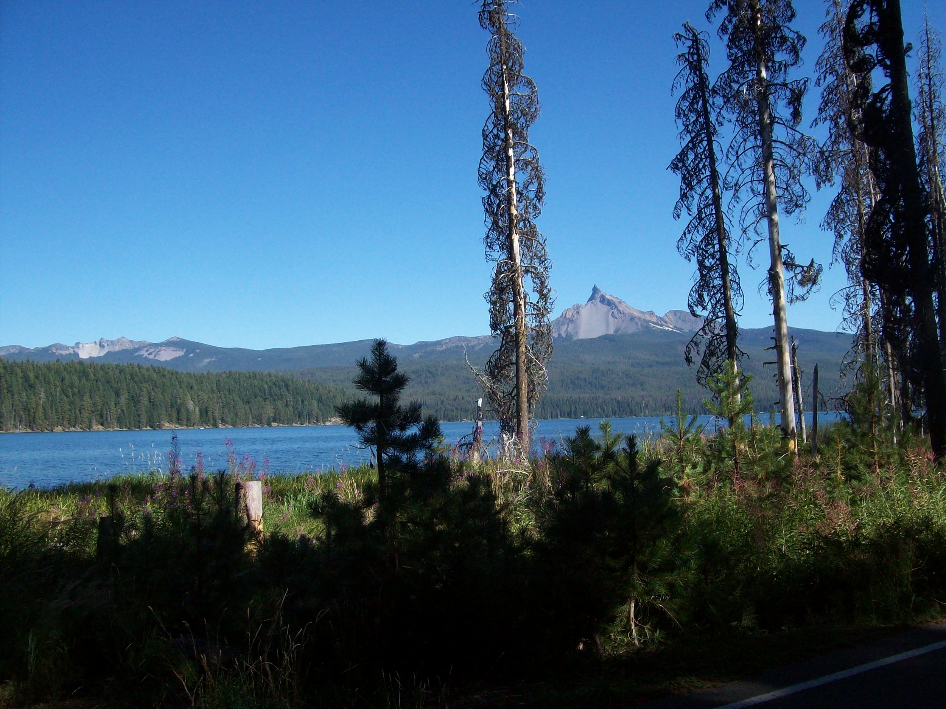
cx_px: 473
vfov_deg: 39.7
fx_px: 984
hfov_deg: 51.4
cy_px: 354
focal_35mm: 36
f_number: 4.8
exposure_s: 1/473
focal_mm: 6
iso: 80
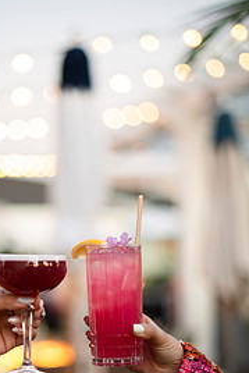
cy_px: 266
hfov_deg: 16.2
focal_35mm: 84
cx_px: 58
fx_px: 870
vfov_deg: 24.0
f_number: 1.4
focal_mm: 50
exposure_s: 1/200
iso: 320
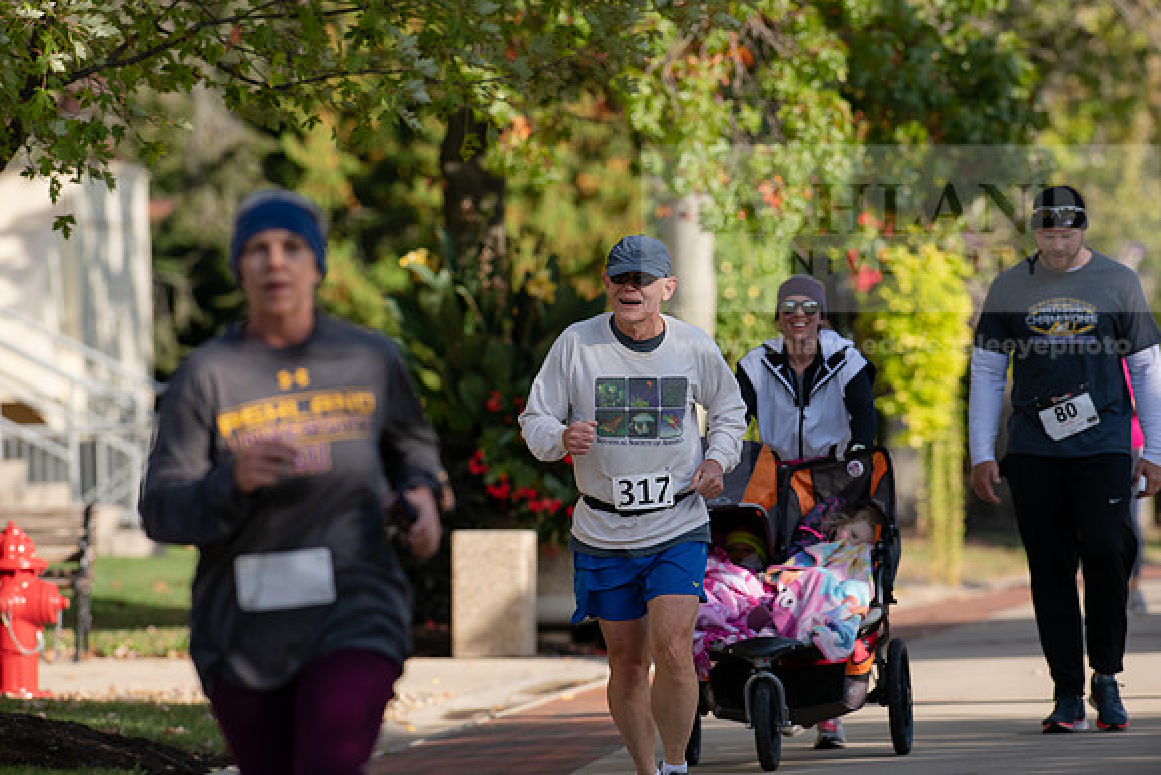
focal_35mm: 300
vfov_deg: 4.6
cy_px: 388
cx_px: 580
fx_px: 9677
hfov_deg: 6.9
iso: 200
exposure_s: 1/640
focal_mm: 300
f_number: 5.6
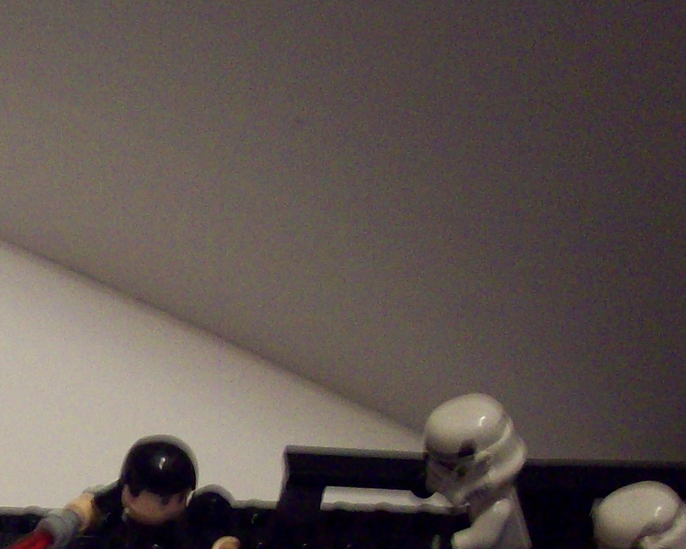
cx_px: -49
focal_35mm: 98
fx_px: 1990
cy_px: 593
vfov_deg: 15.3
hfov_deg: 18.9
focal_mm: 6.2
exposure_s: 1/8
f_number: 2.8
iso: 200
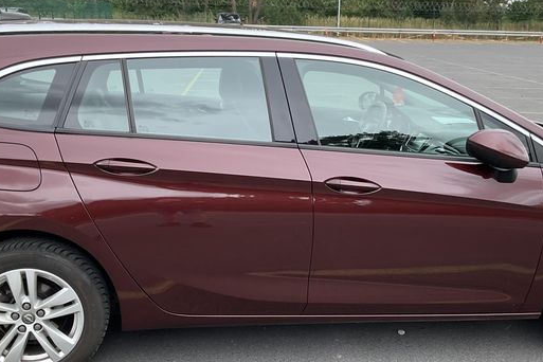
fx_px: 709
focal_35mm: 47
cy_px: 205
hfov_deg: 41.9
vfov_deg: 28.6
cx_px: 274
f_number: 1.8
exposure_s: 1/412
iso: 25
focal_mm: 3
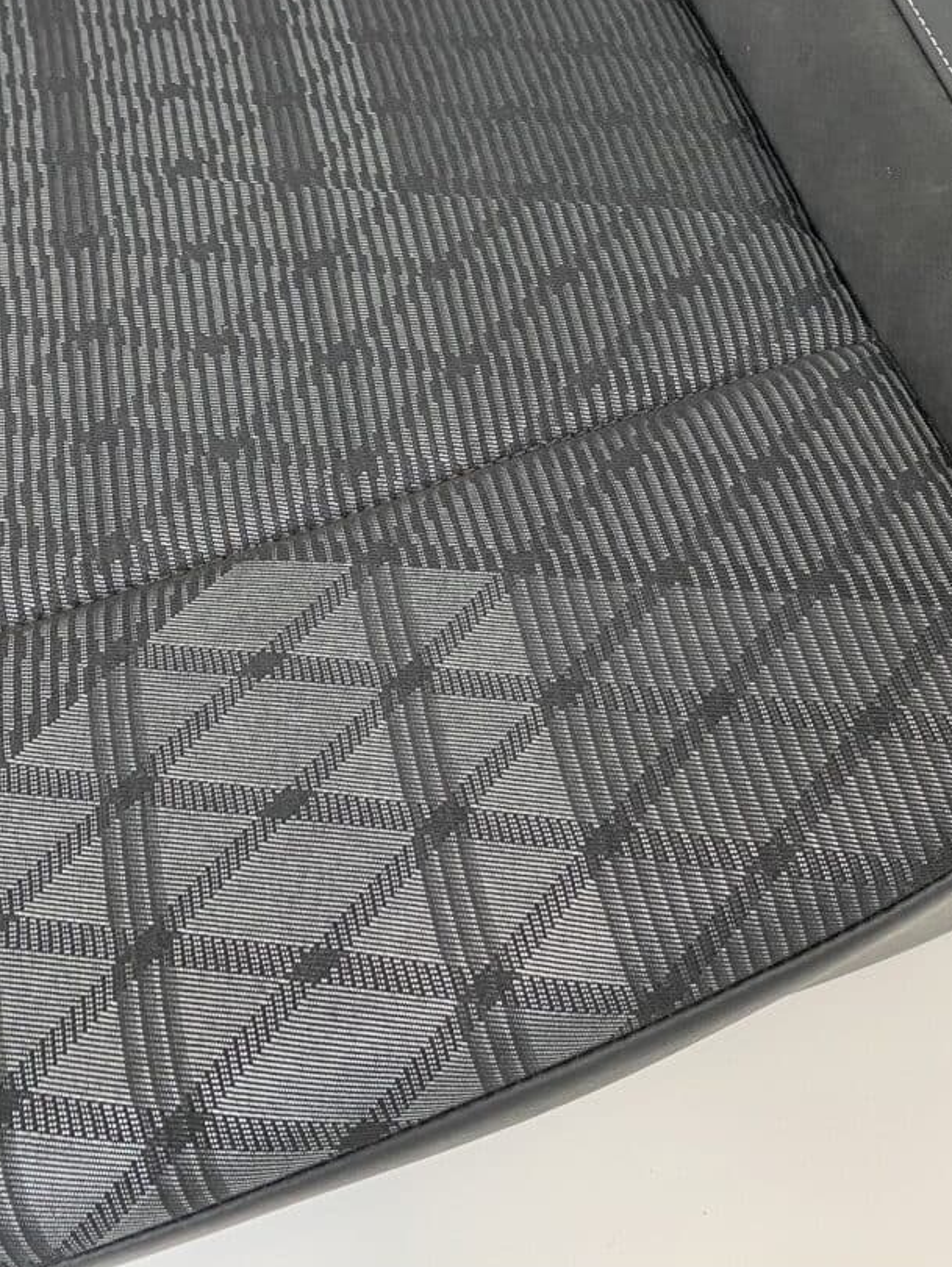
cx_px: 810
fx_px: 1722
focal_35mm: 47
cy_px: 126
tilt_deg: -50.6
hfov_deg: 29.9
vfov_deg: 37.7
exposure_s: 1/50
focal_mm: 4.25
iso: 80
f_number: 1.8
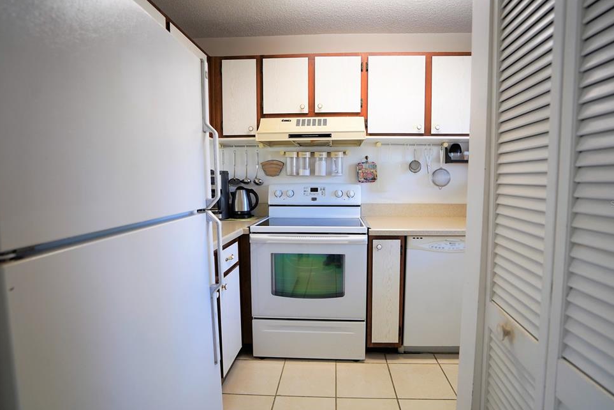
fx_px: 290
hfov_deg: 93.2
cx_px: 321
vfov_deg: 70.4
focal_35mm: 17
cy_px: 204
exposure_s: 1/160
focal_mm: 16
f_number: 4
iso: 640
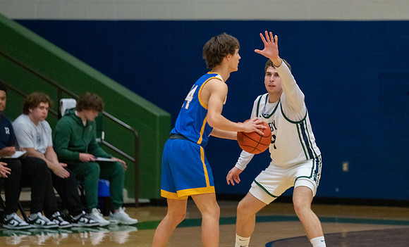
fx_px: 3089
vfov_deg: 4.6
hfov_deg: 7.6
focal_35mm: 280
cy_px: 75
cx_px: 259
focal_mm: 200
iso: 5000
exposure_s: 1/1000
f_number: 2.8
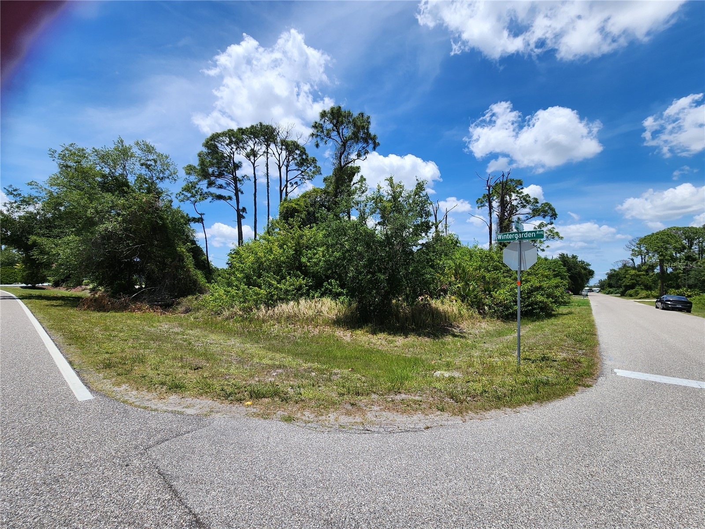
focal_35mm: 13
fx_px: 265
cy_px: 264
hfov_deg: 106.2
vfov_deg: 89.9
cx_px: 352
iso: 50
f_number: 2.2
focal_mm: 2.2
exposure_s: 1/2265
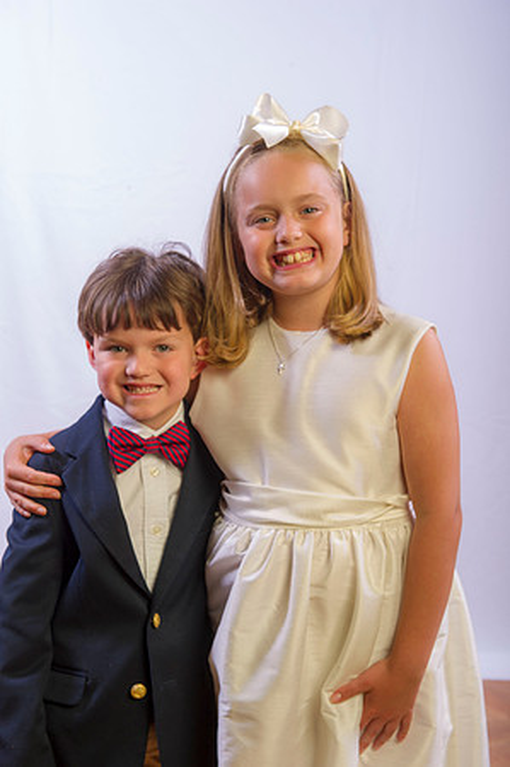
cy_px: 384
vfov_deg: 34.5
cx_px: 255
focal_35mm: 58
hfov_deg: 23.3
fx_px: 1235
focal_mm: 58
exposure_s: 1/200
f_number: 8
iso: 100
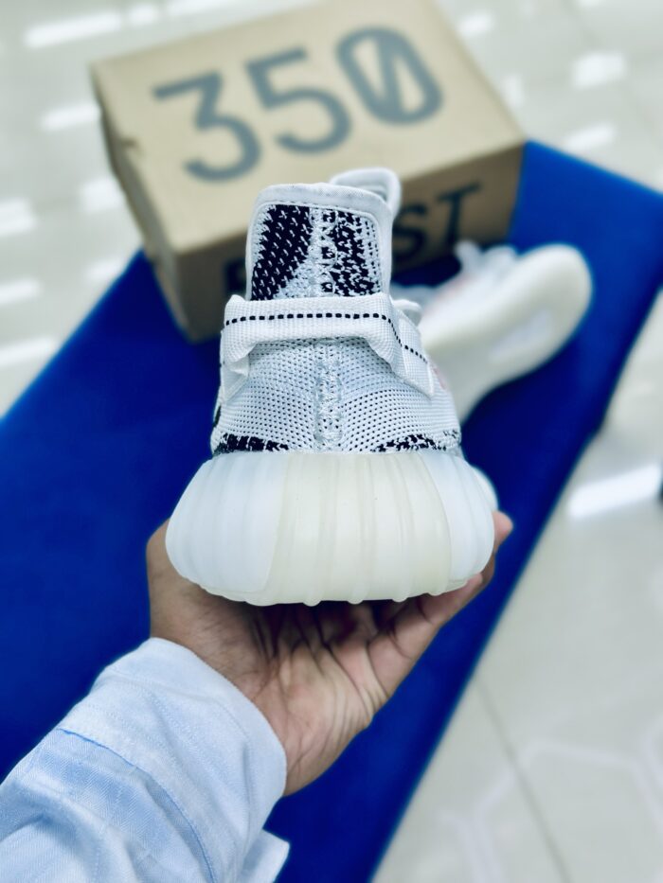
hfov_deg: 30.3
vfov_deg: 39.7
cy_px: 442
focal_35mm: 48
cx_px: 332
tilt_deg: -57.5
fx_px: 1226
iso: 80
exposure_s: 1/129
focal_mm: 6.86
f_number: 1.78
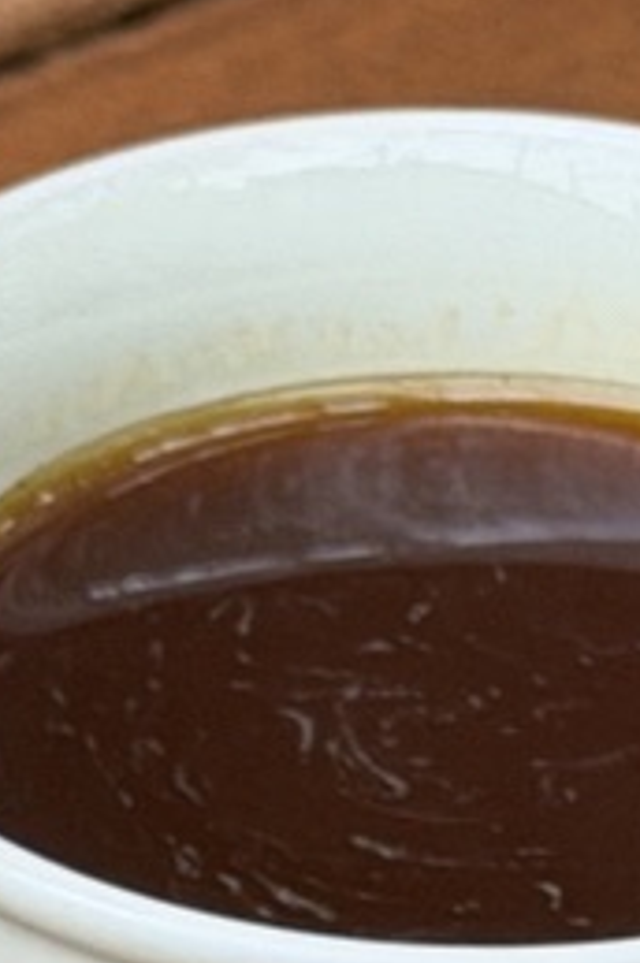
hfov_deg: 3.5
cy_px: 1666
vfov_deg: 5.3
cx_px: 711
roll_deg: -0.3
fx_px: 10320
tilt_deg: -39.7
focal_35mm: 386
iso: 64
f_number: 1.78
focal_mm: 6.76
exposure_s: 1/392
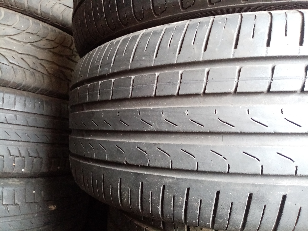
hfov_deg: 67.3
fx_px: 231
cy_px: 116
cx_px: 154
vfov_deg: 53.1
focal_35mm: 26
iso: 798
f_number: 1.8
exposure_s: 1/20
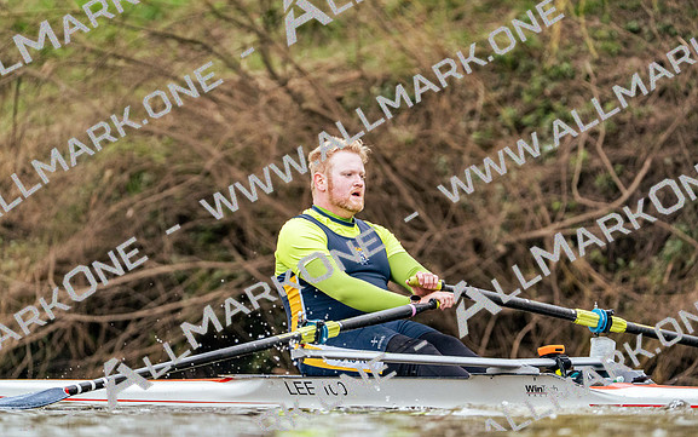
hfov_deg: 4.5
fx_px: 8886
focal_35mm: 467
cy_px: 223
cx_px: 350
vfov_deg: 2.8
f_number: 6.3
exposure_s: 1/1600
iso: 5000
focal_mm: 456
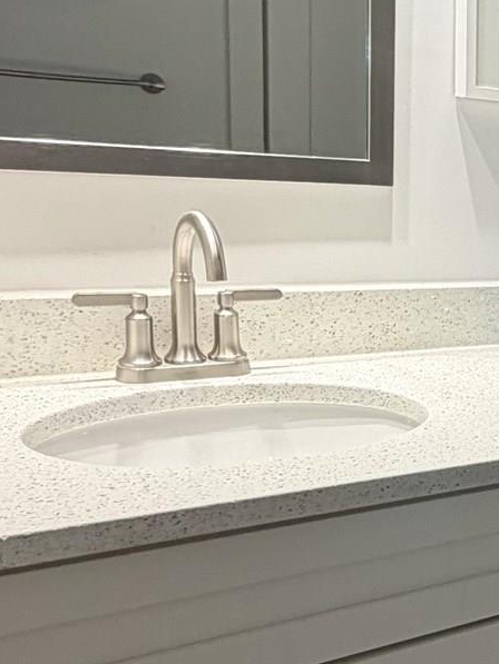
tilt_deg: -12.2
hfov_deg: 21.2
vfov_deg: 35.4
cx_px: 818
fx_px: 1038
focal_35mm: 54
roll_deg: -6.4
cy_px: 388
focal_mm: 2.22
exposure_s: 1/120
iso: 160
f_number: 2.2
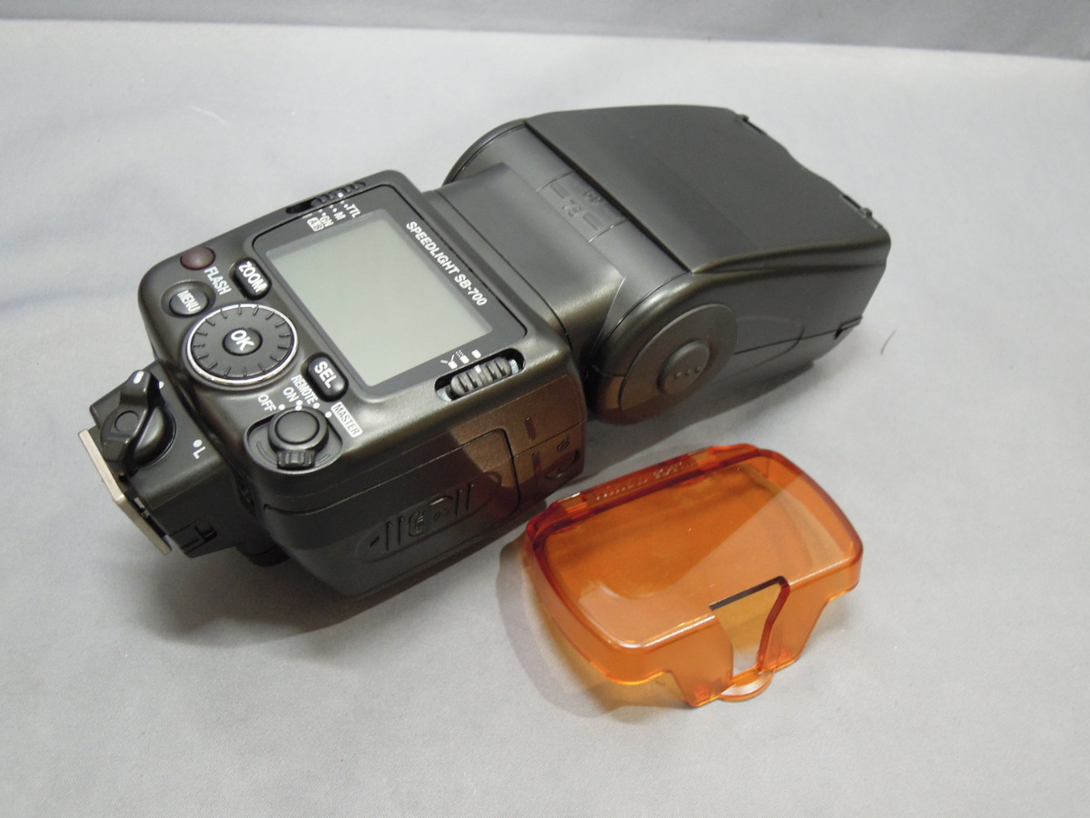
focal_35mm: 35
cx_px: 545
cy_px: 409
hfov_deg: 52.6
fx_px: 1102
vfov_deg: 40.7
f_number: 2.8
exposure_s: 1/30
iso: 400
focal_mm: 6.3
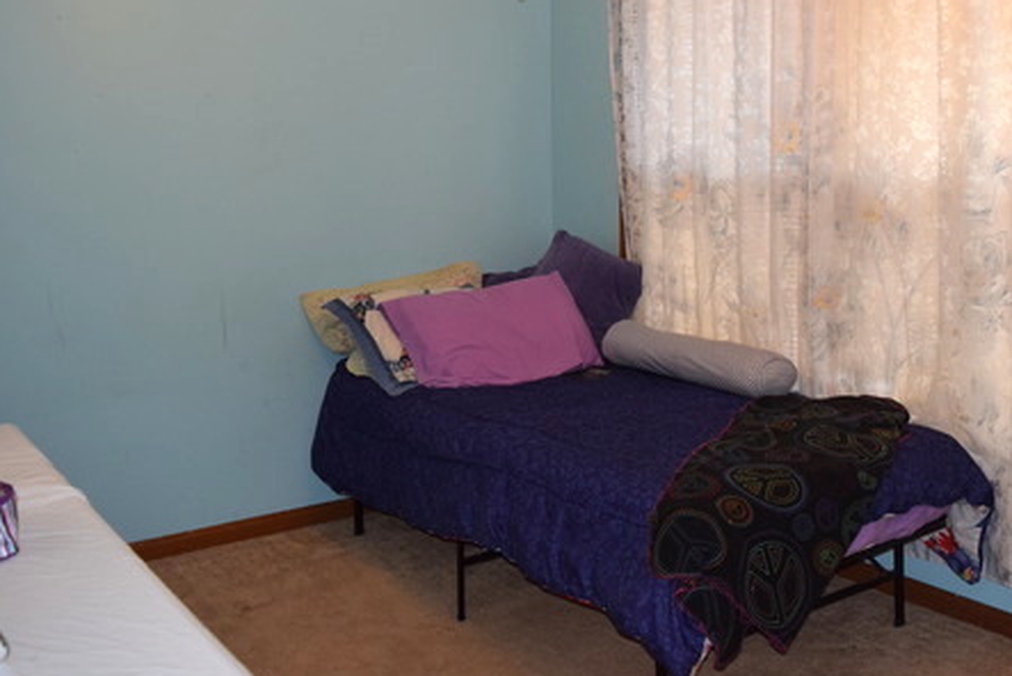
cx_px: 619
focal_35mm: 39
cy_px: 243
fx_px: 1097
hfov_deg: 49.1
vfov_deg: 34.0
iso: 800
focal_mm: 18
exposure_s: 1/100
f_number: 5
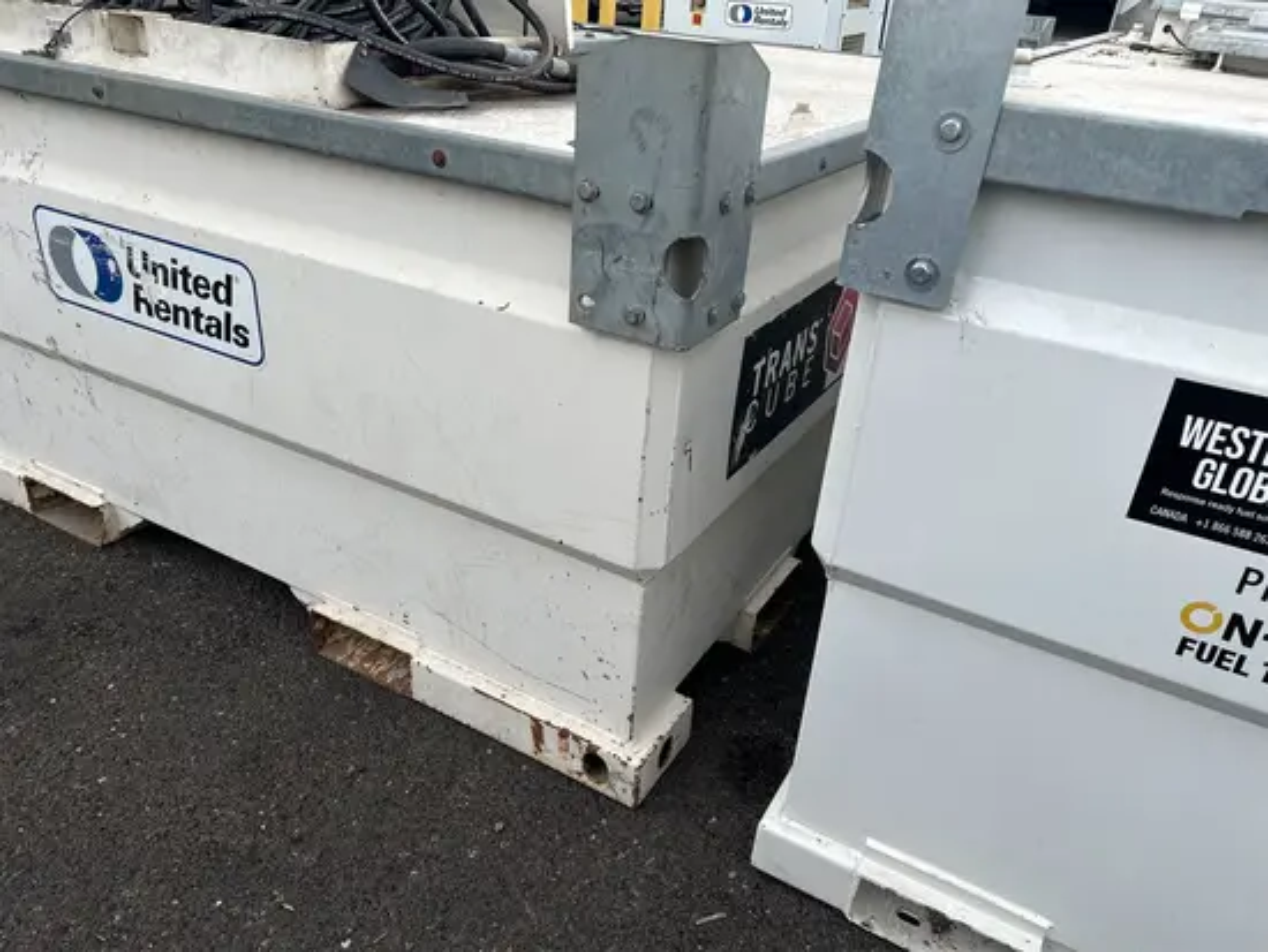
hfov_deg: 67.3
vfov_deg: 53.1
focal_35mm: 26
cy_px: 476
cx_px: 634
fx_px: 953
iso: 50
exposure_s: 1/1124
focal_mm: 5.7
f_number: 1.5
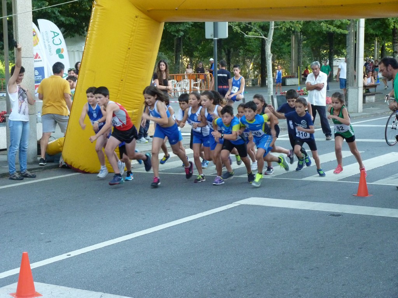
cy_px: 149
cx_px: 199
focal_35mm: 81
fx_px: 931
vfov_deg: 18.2
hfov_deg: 24.1
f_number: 3.4
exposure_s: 1/160
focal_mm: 14.4
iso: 500
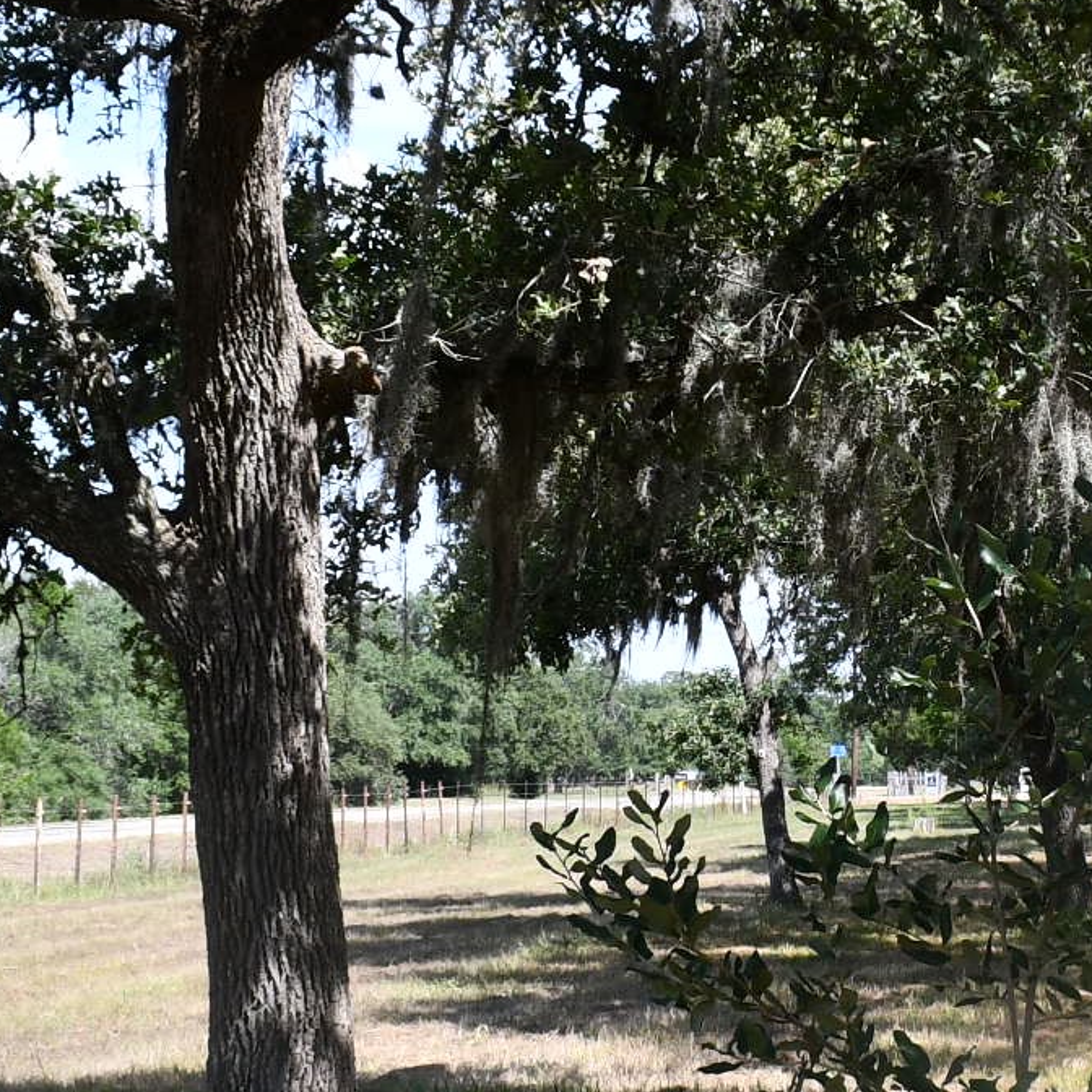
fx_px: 3462
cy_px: 535
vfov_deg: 17.9
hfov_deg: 17.6
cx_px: 1017
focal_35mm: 97
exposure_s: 1/250
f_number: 8
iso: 200
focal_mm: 18
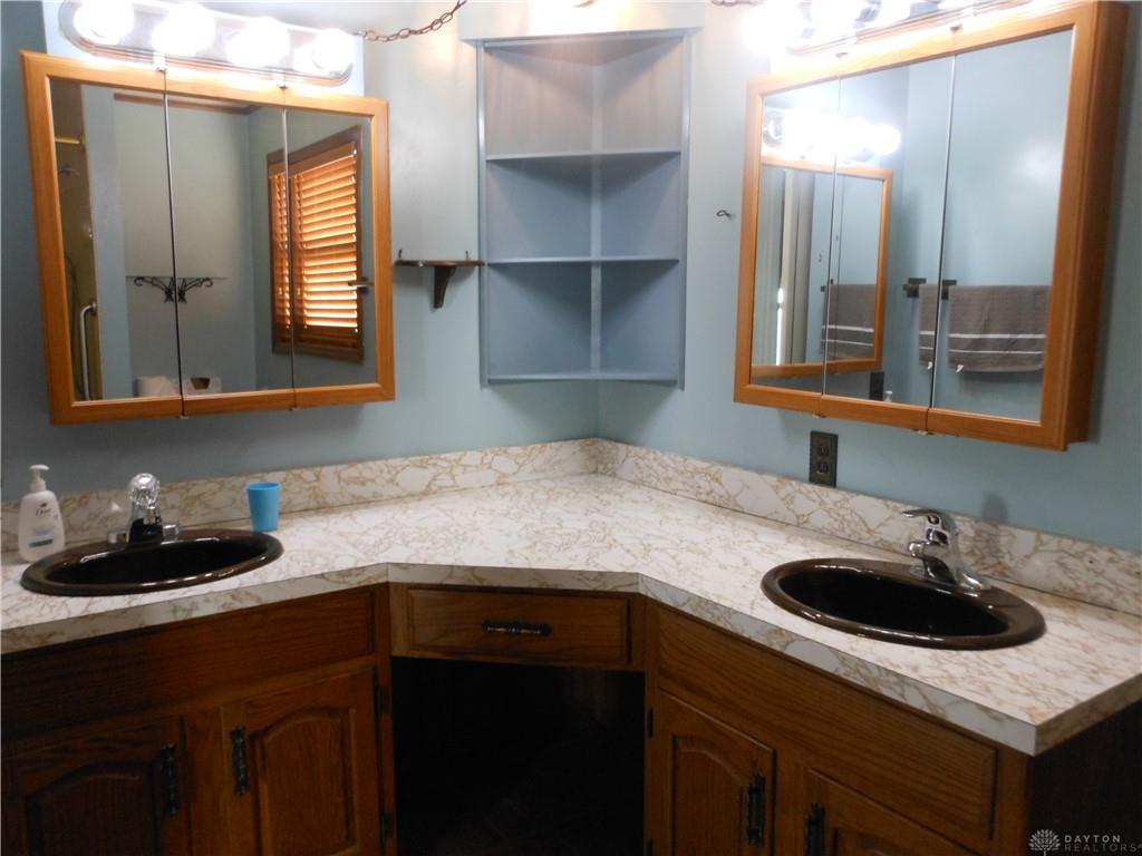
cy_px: 428
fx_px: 924
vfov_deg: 49.7
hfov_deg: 63.4
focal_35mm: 28
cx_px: 571
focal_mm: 5
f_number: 3.7
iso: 320
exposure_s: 1/30
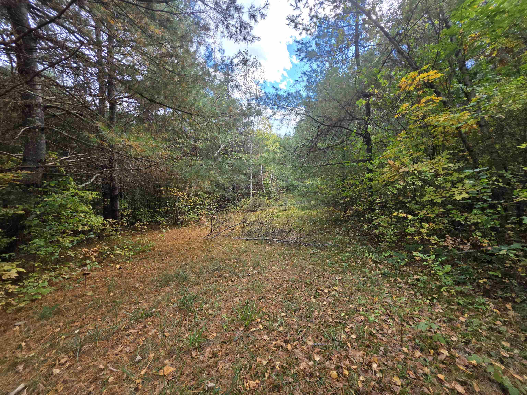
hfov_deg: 106.2
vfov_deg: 89.9
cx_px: 264
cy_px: 198
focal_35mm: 13
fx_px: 198
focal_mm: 2.2
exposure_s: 1/241
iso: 40
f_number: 1.9
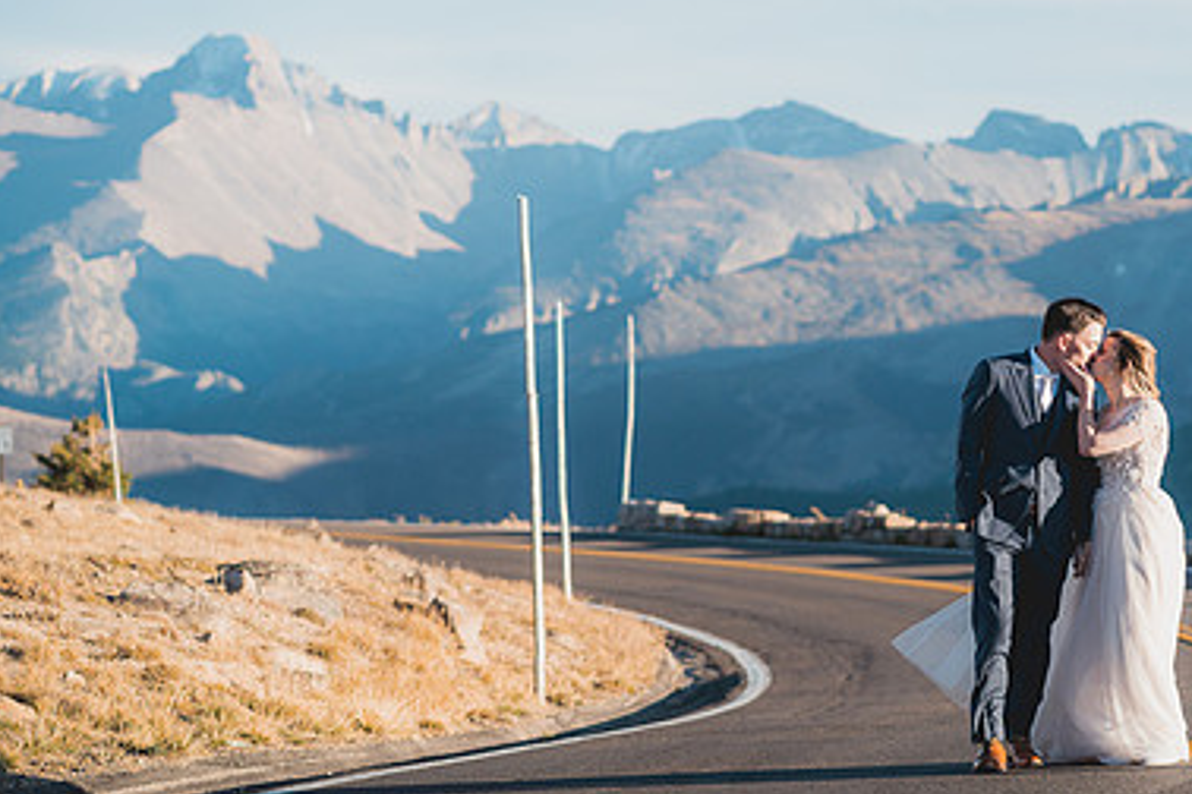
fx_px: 4370
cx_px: 754
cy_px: 282
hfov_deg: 15.5
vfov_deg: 10.4
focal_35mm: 132
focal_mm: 85
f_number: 2.8
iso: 125
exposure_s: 1/2500
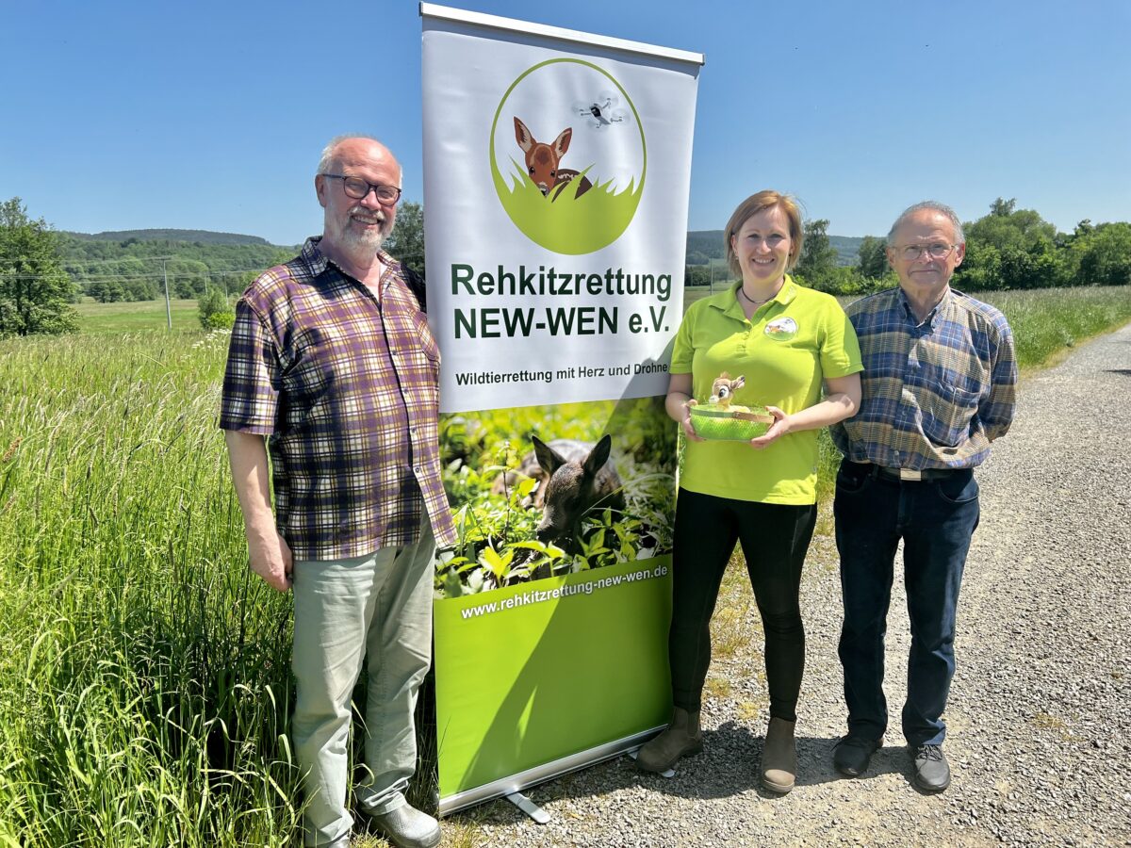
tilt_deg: -9.9
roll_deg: +0.8
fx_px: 849
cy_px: 424
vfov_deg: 53.1
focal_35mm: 26
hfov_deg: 67.3
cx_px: 566
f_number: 1.5
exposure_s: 1/3968
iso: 50
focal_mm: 5.7
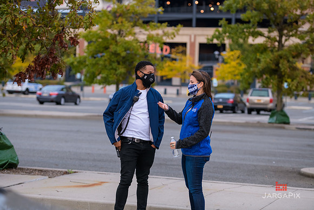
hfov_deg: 20.8
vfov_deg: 14.0
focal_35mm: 98
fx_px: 855
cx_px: 157
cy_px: 105
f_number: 3.2
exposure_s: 1/200
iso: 800
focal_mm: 98
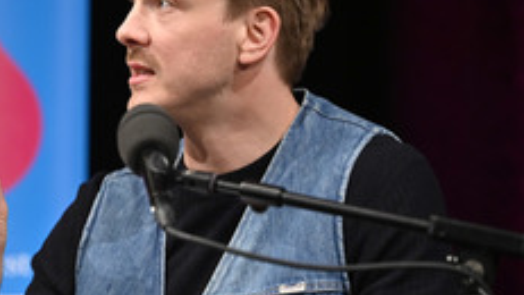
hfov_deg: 7.5
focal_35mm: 286
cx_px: 74
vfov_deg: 4.2
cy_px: 152
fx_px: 3974
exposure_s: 1/320
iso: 1250
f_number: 2.8
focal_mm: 140
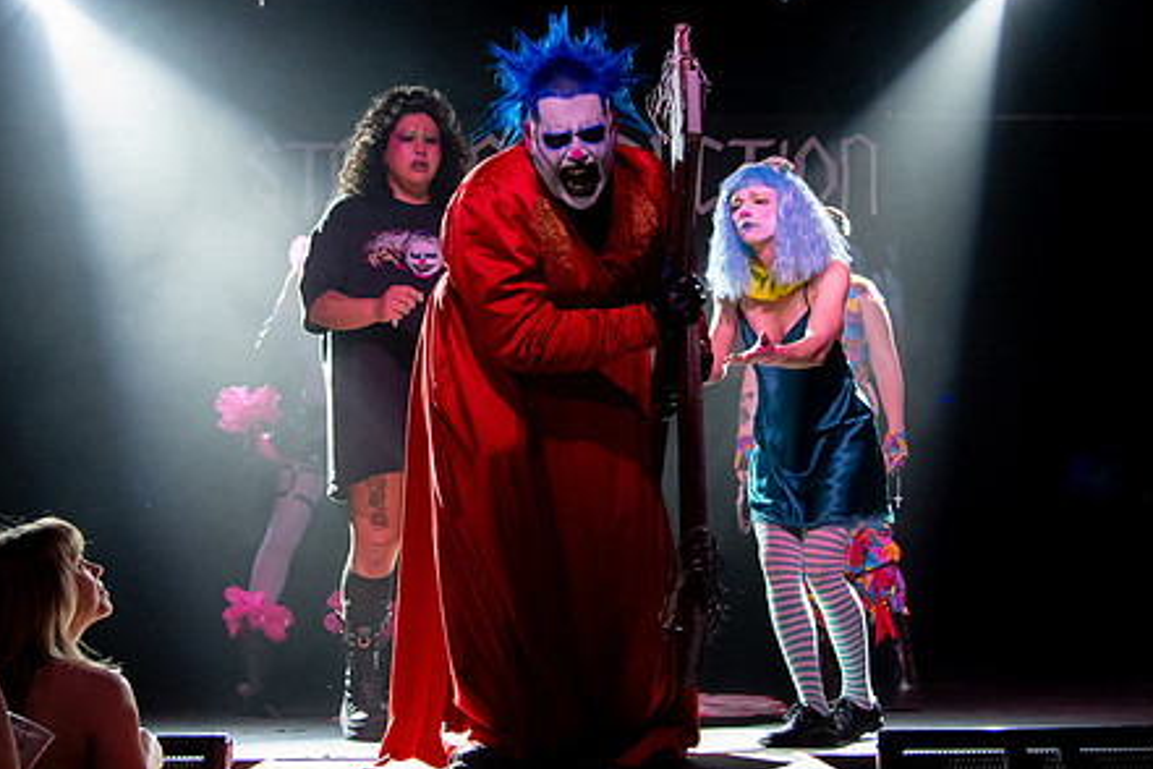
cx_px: 562
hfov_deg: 31.4
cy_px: 236
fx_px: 2050
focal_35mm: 64
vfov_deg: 21.1
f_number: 4
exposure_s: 1/60
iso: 6400
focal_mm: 31
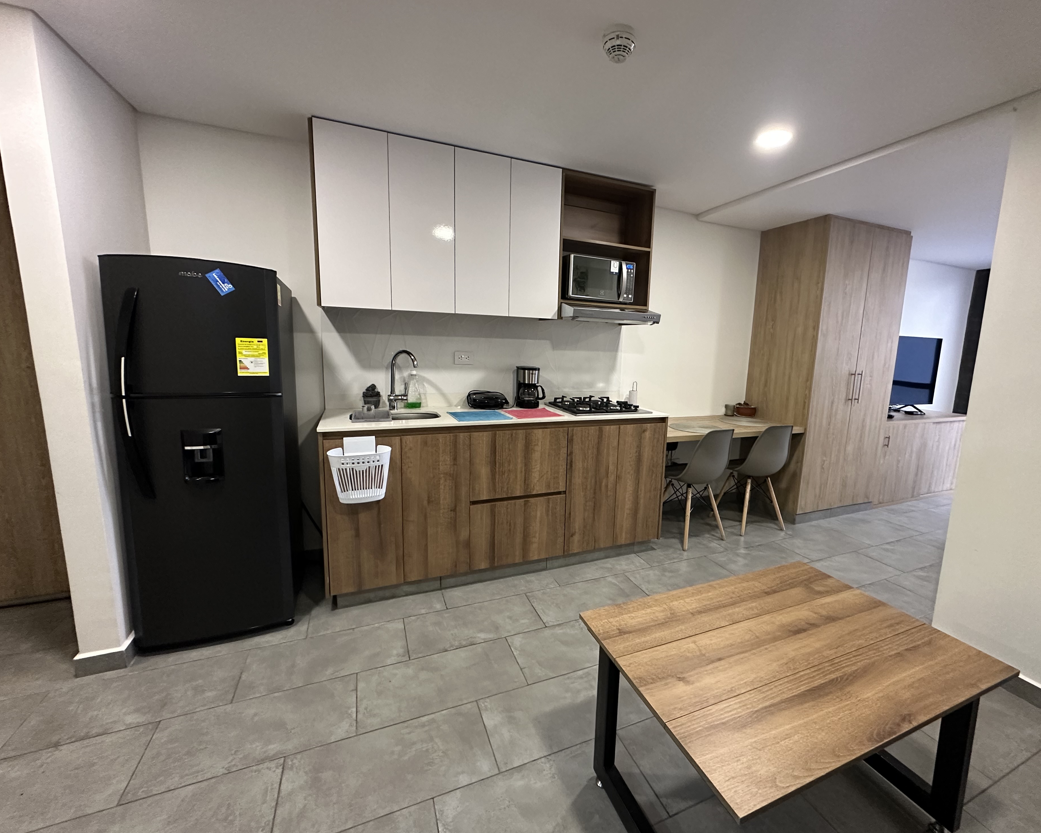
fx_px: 462
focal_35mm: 15
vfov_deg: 84.0
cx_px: 569
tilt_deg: -9.2
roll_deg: -2.4
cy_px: 415
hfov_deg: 96.5
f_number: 2.2
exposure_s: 1/60
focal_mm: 2.22
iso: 500
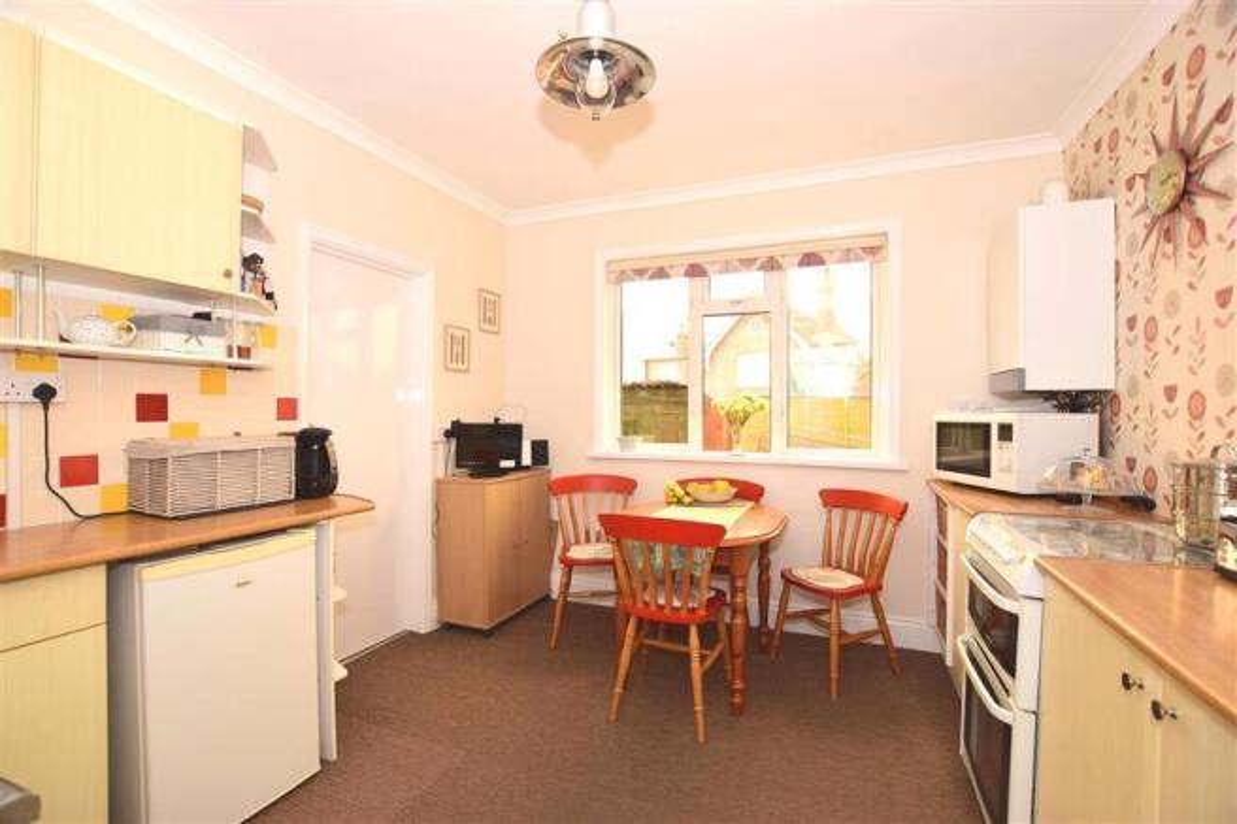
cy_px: 412
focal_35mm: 15
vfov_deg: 77.3
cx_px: 618
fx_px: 515
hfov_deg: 100.4
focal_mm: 10
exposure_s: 1/15
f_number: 5
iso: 200
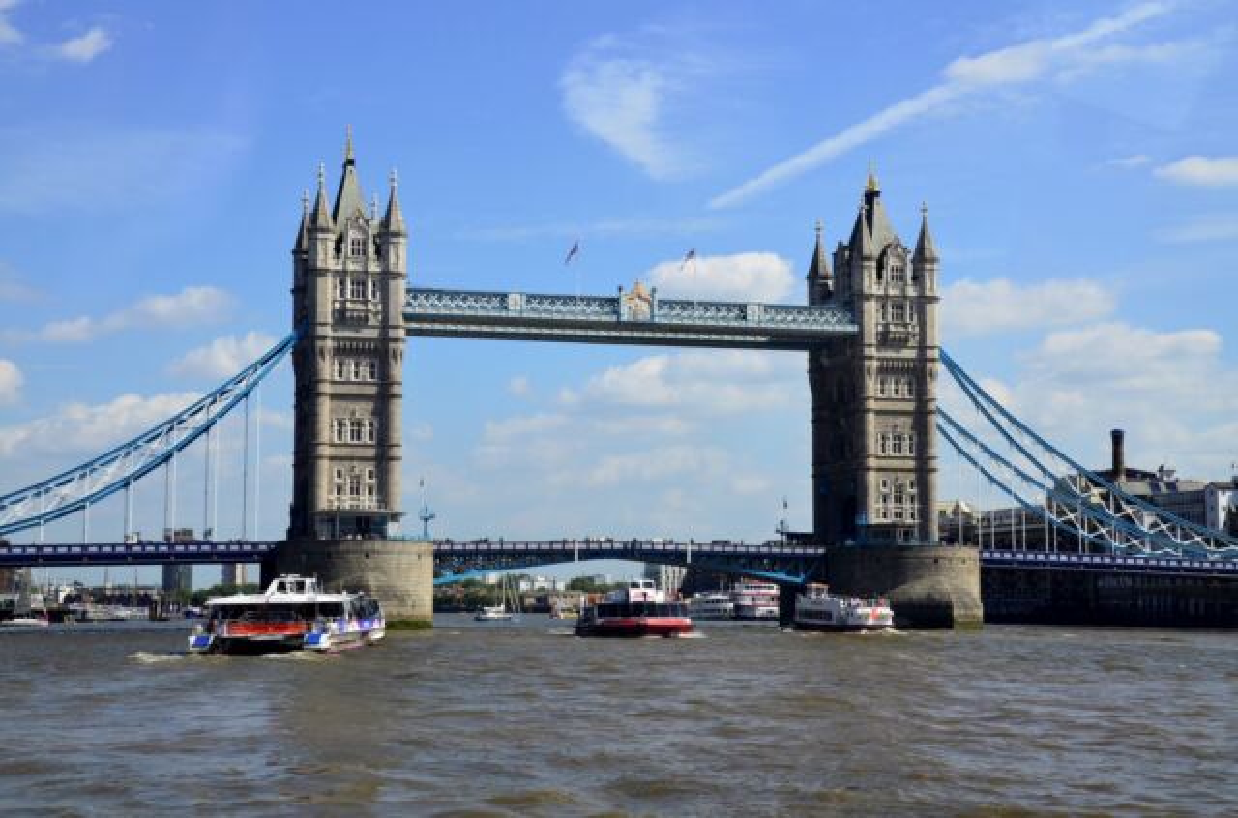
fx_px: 1852
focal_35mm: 54
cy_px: 409
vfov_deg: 24.9
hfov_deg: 37.0
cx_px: 619
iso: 200
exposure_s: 1/125
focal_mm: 36
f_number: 10
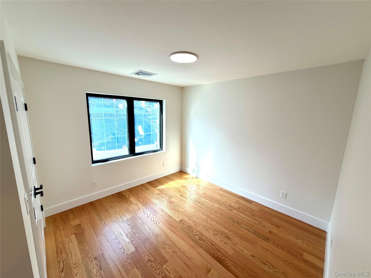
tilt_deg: -10.0
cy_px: 139
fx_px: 150
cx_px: 186
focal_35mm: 14
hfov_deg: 102.1
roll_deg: -1.2
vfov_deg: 85.7
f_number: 2.2
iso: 50
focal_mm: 2.22
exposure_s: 1/188
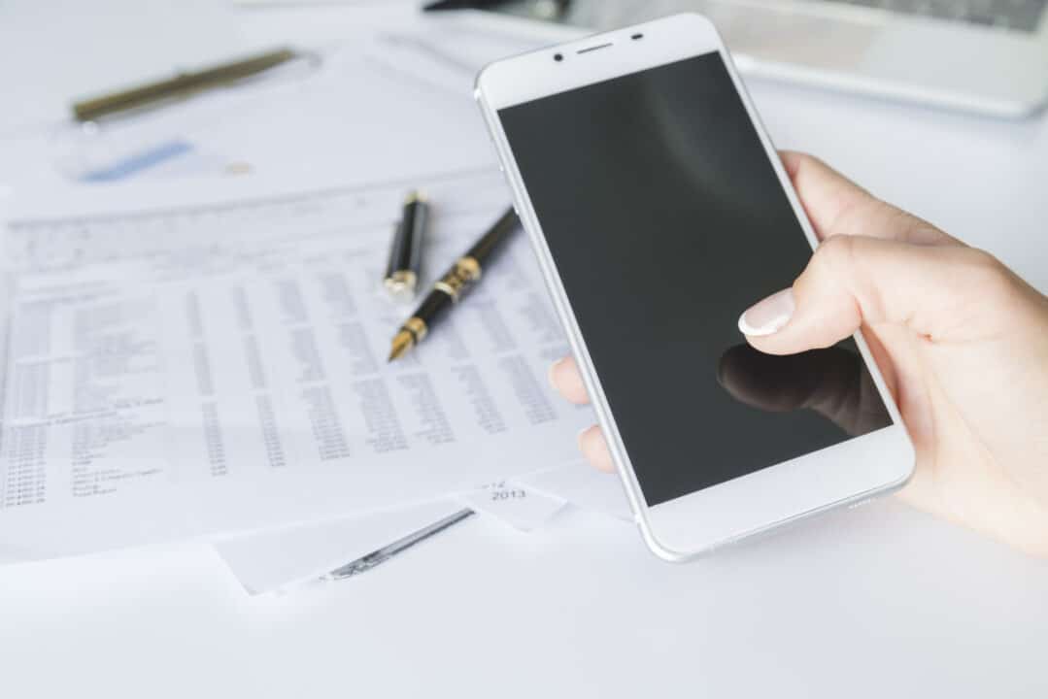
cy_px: 350
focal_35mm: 43
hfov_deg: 45.4
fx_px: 1252
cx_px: 524
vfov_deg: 31.2
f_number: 5.6
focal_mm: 43
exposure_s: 1/6
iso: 100
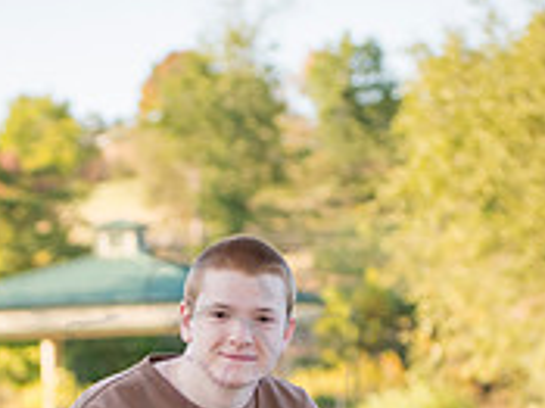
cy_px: 670
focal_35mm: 198
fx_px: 3115
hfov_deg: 10.0
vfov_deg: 7.3
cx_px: 224
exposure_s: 1/640
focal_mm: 80
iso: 400
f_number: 4.5
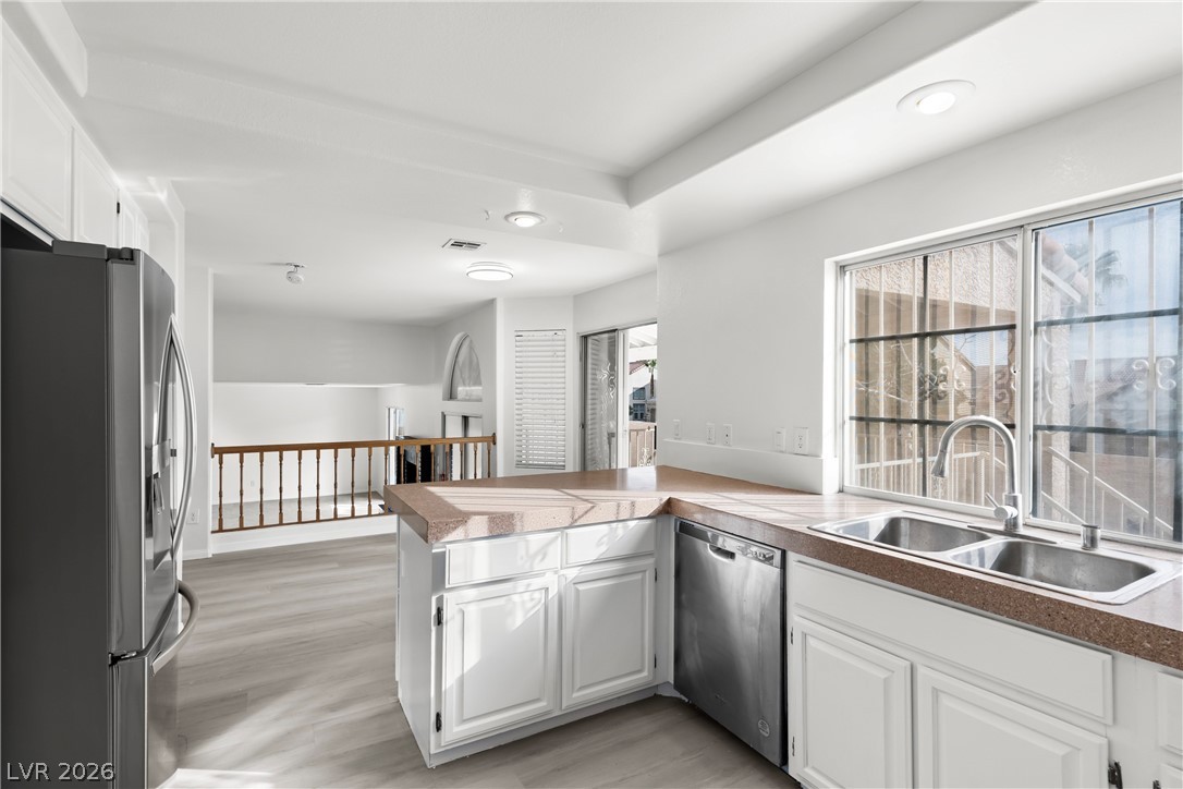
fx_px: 559
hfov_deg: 93.3
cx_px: 592
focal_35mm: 17
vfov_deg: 70.4
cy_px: 394
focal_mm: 17
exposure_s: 1/40
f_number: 8
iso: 400
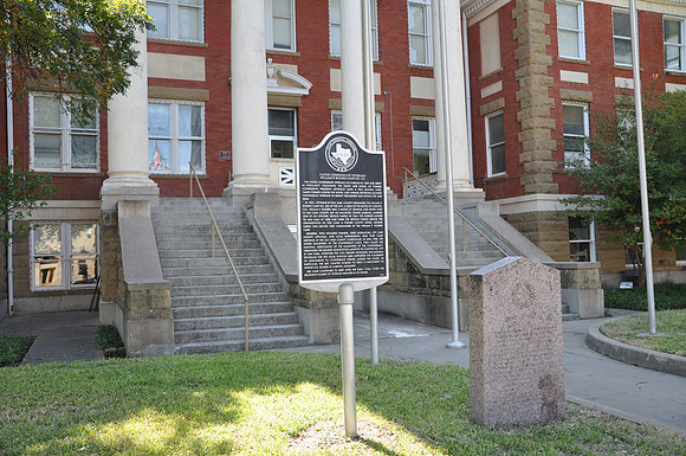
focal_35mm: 32
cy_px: 228
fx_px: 599
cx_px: 343
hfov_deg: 59.6
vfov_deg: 41.6
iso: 400
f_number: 5
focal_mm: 21
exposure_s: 1/100
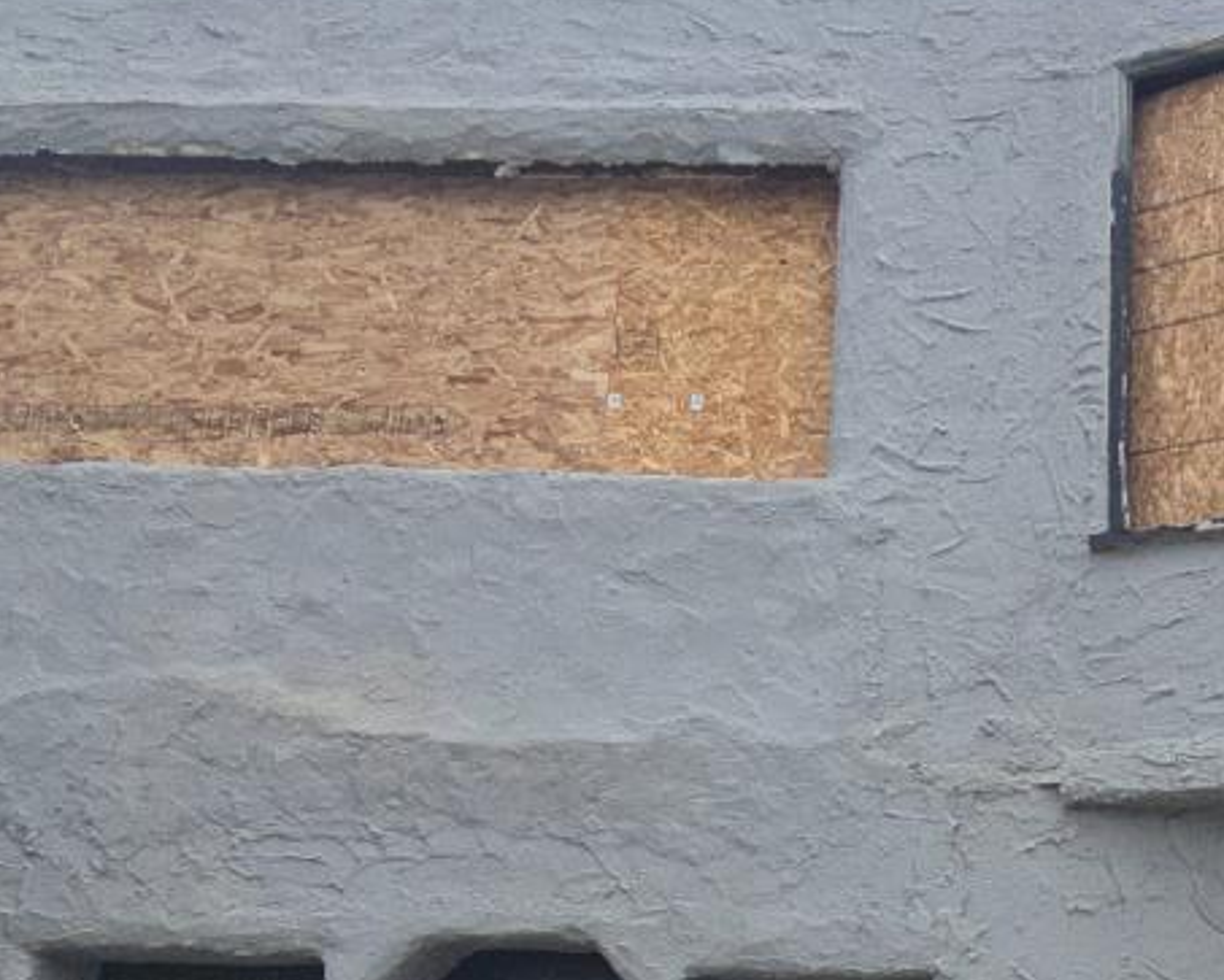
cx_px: 1224
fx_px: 1522
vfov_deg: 33.8
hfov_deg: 38.8
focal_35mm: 42
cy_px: 876
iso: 50
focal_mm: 2.2
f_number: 2.2
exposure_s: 1/3737
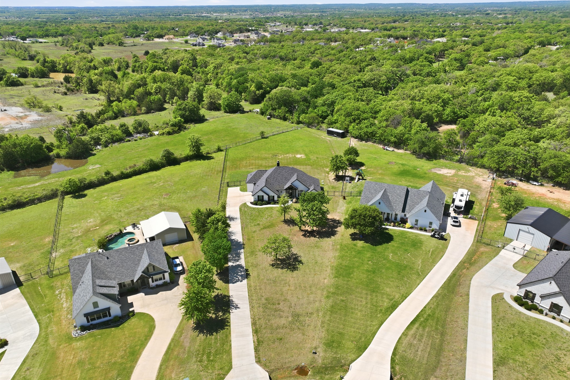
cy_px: 202
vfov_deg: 51.2
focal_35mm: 25
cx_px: 285
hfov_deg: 71.5
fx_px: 396
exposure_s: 1/2000
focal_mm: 12.3
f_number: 2.8
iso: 110
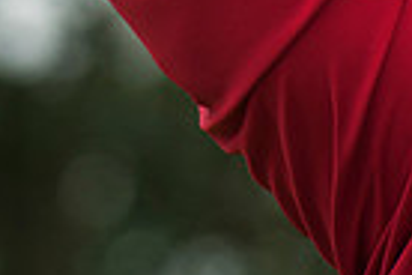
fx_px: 28838
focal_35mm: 2520
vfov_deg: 0.5
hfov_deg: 0.8
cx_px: 87
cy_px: -278
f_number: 5.6
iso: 800
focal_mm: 600
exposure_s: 1/1250
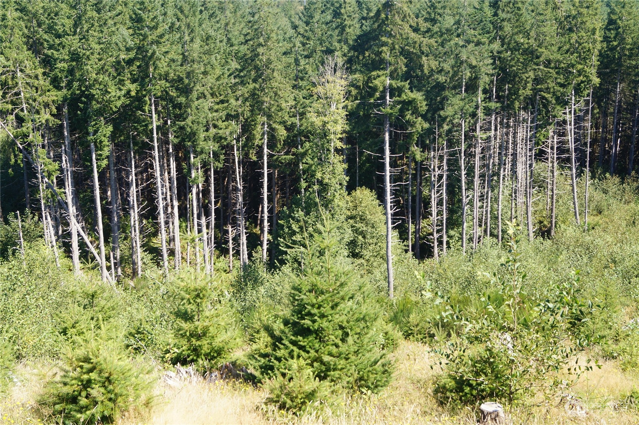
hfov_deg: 46.4
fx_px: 745
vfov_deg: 31.8
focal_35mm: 42
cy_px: 212
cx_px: 320
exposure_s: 1/80
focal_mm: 28
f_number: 9
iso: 100
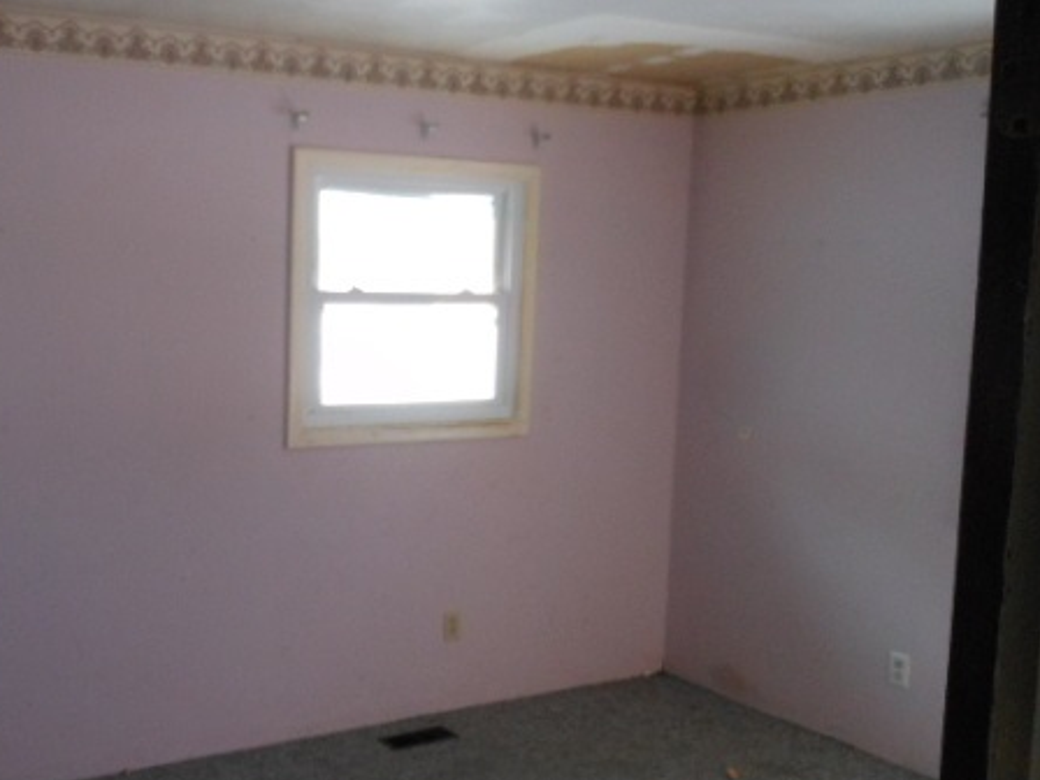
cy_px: 443
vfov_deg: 35.9
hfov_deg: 45.6
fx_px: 1202
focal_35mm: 40
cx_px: 299
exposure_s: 1/100
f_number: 3.7
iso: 400
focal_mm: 5
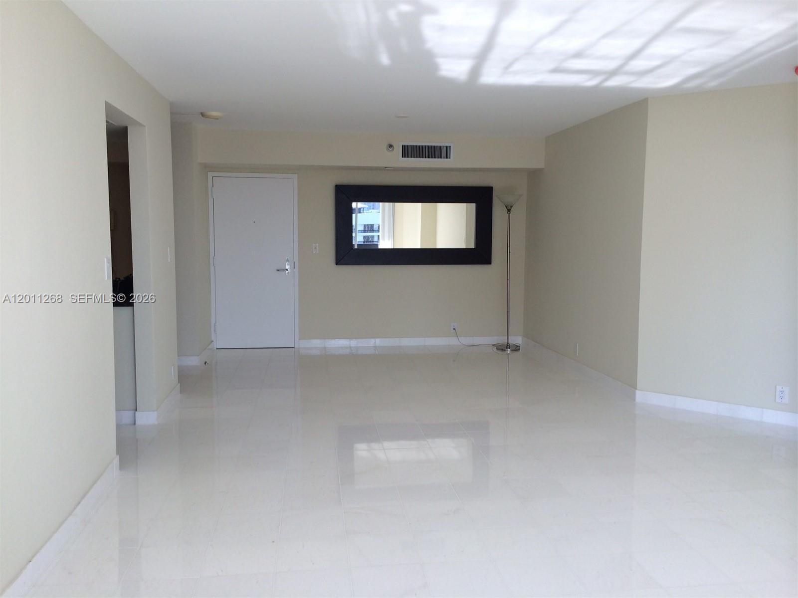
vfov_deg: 46.8
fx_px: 692
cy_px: 299
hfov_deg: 60.0
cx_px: 399
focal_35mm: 30
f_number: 2.2
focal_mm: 4.12
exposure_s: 1/260
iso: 32
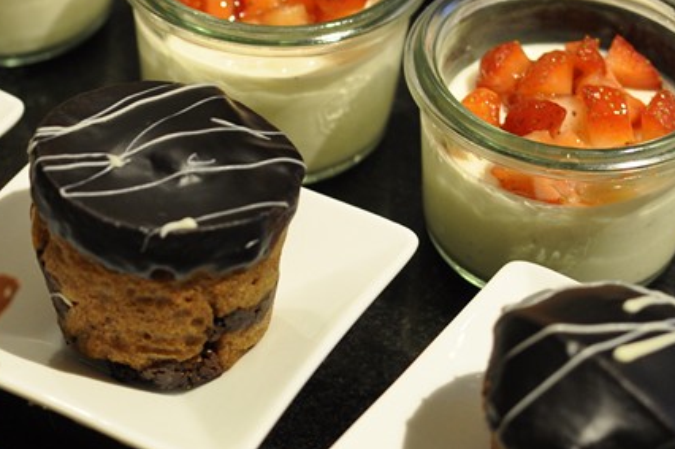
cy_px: 286
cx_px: 41
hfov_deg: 15.3
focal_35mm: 132
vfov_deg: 10.3
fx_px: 2477
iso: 500
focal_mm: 35
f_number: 4
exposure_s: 1/60
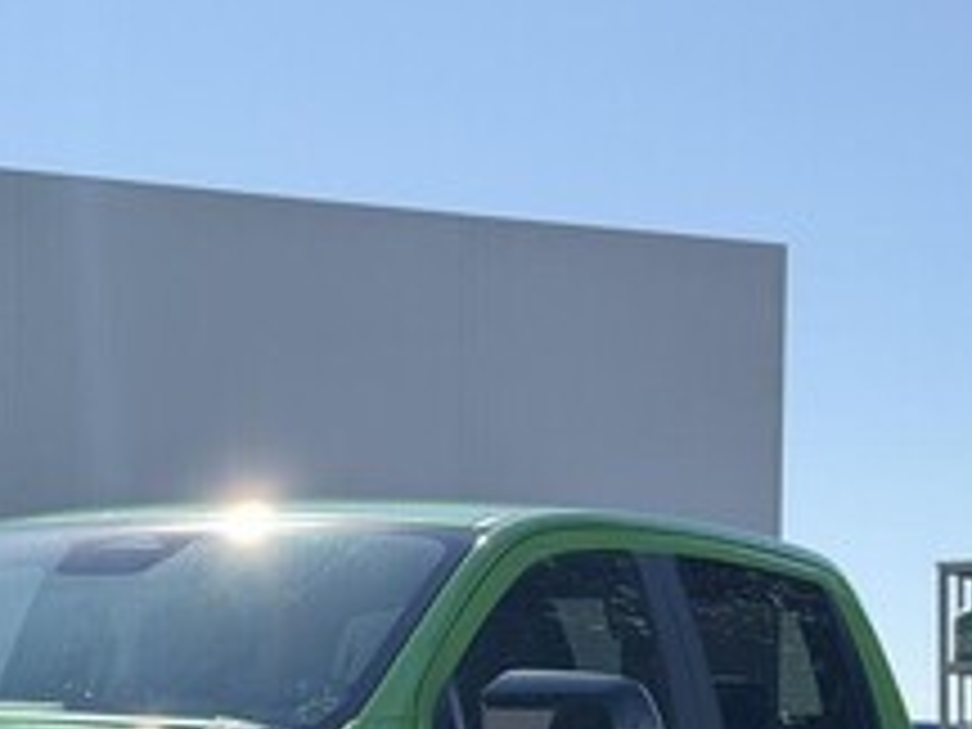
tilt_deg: +0.1
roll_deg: -0.7
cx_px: 112
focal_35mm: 122
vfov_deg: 11.9
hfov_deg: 16.0
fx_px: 3426
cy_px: 817
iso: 100
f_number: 1.78
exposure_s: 1/2494
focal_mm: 6.76
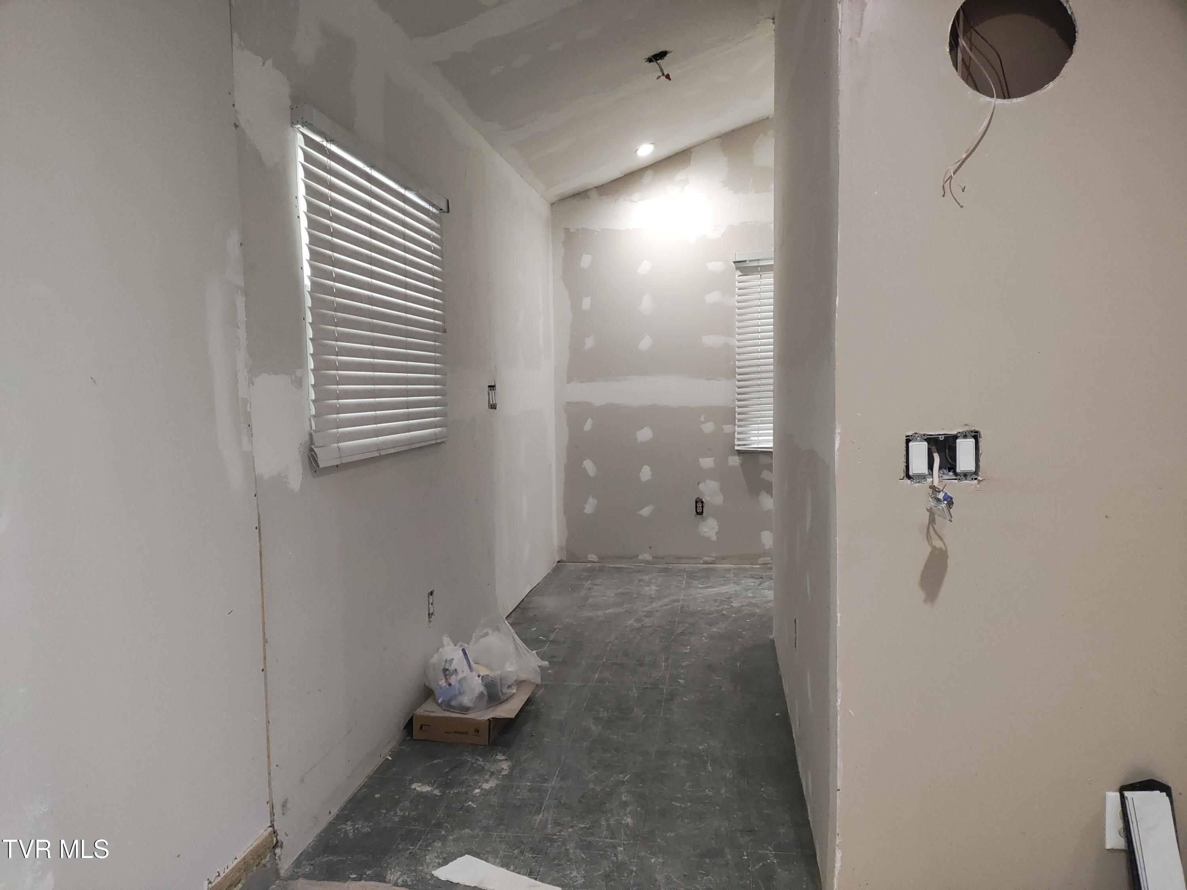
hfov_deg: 69.4
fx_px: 857
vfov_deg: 54.9
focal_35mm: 25
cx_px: 594
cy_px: 445
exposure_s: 1/60
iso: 975
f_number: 1.7
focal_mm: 4.71
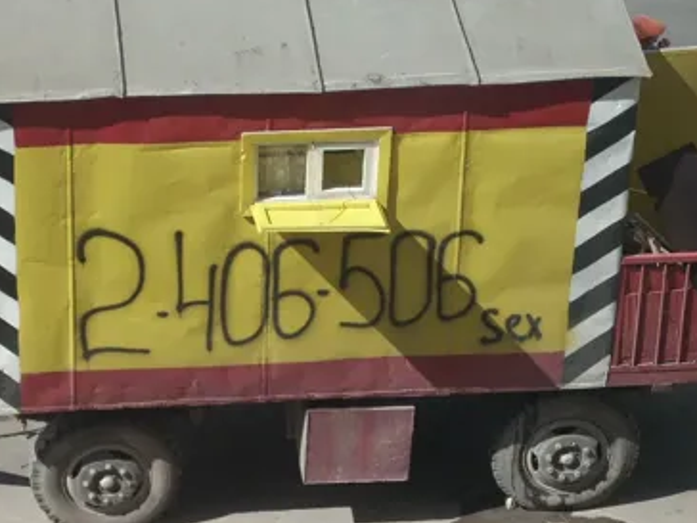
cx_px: 320
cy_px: 264
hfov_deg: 12.4
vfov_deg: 9.3
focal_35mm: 159
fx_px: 3201
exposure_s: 1/250
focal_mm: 18.6
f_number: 5.2
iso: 64
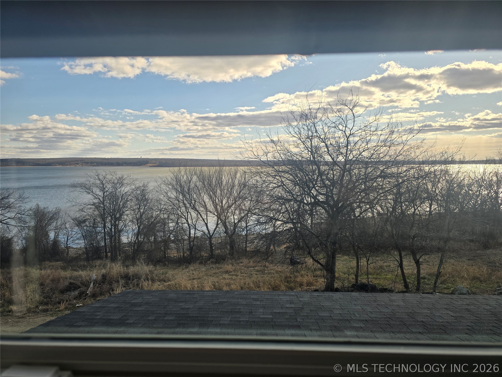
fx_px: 334
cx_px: 251
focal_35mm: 23
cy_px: 188
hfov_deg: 73.9
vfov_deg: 58.9
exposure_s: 1/666
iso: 12
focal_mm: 6.3
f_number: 1.7
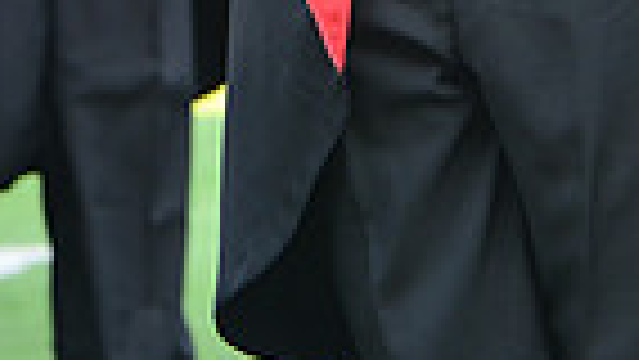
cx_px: 452
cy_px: -441
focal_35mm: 830
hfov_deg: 2.6
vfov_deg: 1.5
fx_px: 14069
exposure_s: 1/400
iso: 200
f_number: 5.6
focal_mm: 250
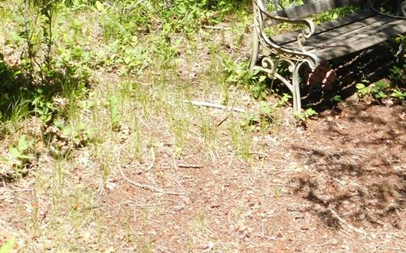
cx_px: 323
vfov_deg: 17.0
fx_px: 819
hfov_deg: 27.3
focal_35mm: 74
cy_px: -30
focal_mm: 6.3
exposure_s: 1/640
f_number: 7
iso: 800
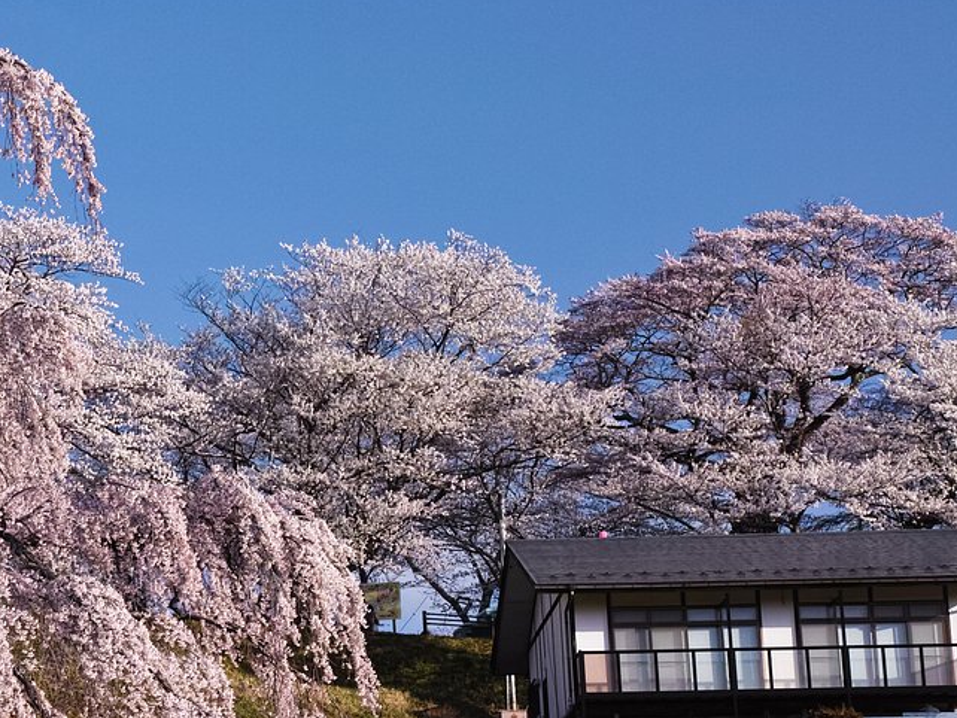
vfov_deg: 10.8
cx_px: -513
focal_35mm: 138
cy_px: 284
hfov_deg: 13.4
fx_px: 3817
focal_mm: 30
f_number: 5.6
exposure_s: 1/200
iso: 200
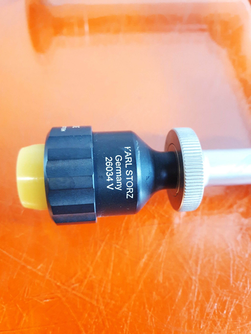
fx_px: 251
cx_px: 126
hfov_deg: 53.1
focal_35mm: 26
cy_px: 167
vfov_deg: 67.3
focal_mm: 4.3
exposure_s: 1/20
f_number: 2.4
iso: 250
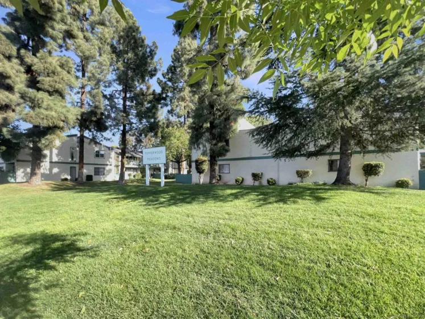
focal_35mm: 13
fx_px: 160
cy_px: 160
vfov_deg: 89.9
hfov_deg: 106.2
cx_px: 212
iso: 100
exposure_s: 1/1074
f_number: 1.8
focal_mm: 1.57
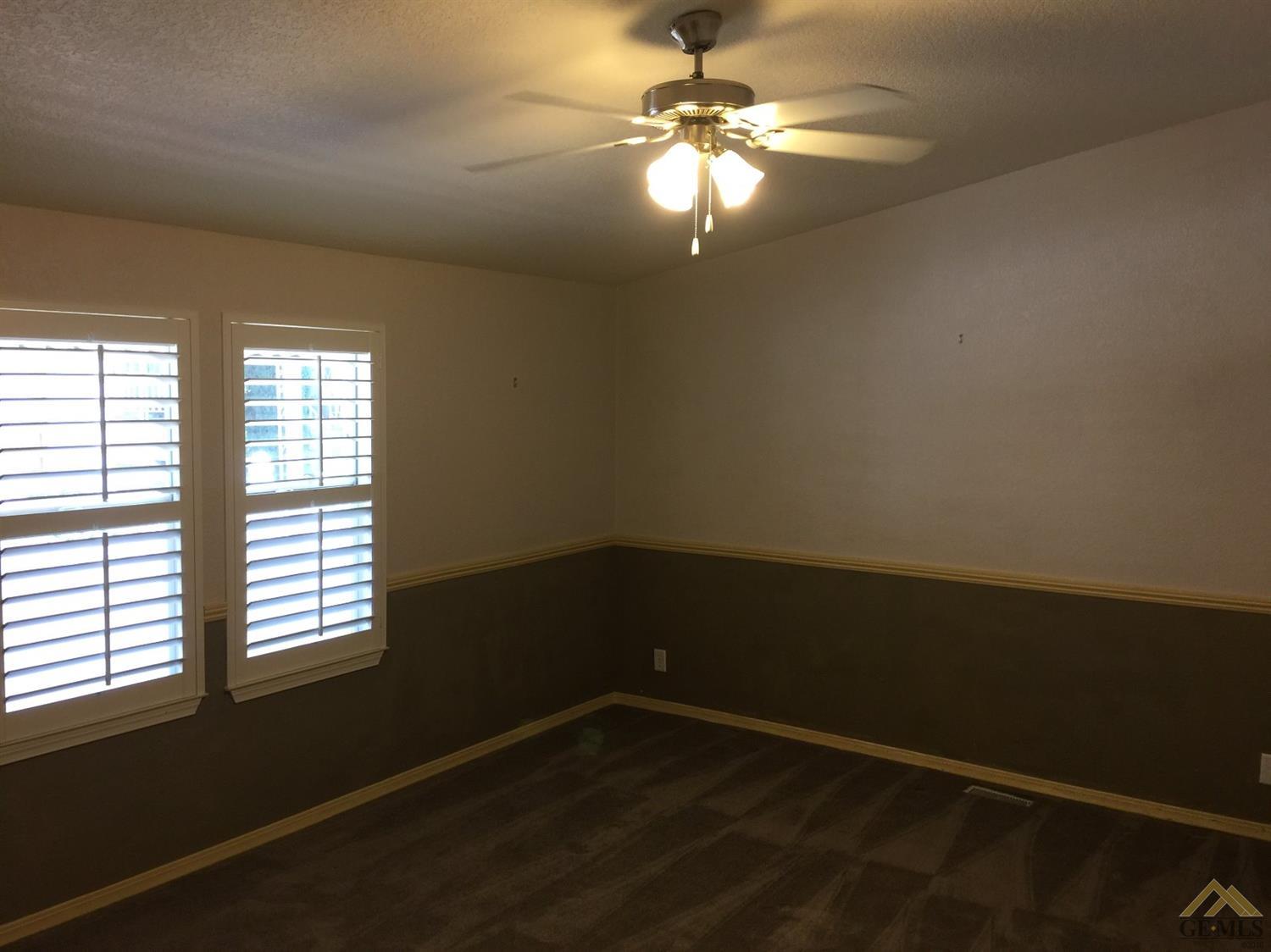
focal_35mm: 29
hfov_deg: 61.7
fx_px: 1064
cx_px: 636
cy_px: 476
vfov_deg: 48.2
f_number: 2.2
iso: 40
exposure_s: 1/30
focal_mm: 4.15
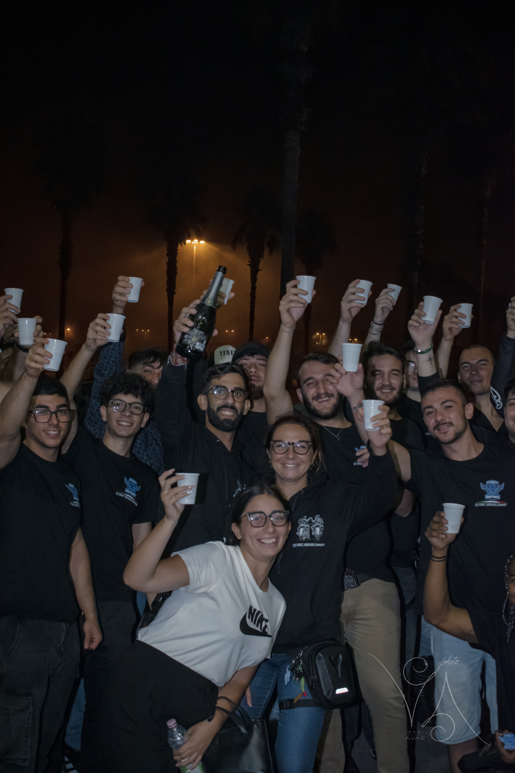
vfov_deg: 41.1
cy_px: 386
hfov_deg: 28.1
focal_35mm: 48
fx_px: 1030
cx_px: 258
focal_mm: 32
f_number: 5.6
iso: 1600
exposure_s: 1/200
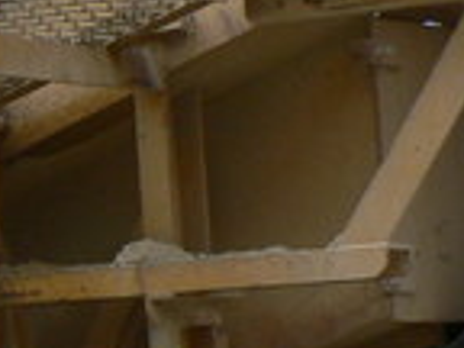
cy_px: 255
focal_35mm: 200
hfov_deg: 8.8
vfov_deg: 7.4
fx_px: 2681
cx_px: -719
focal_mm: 6
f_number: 4
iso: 80
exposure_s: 1/200
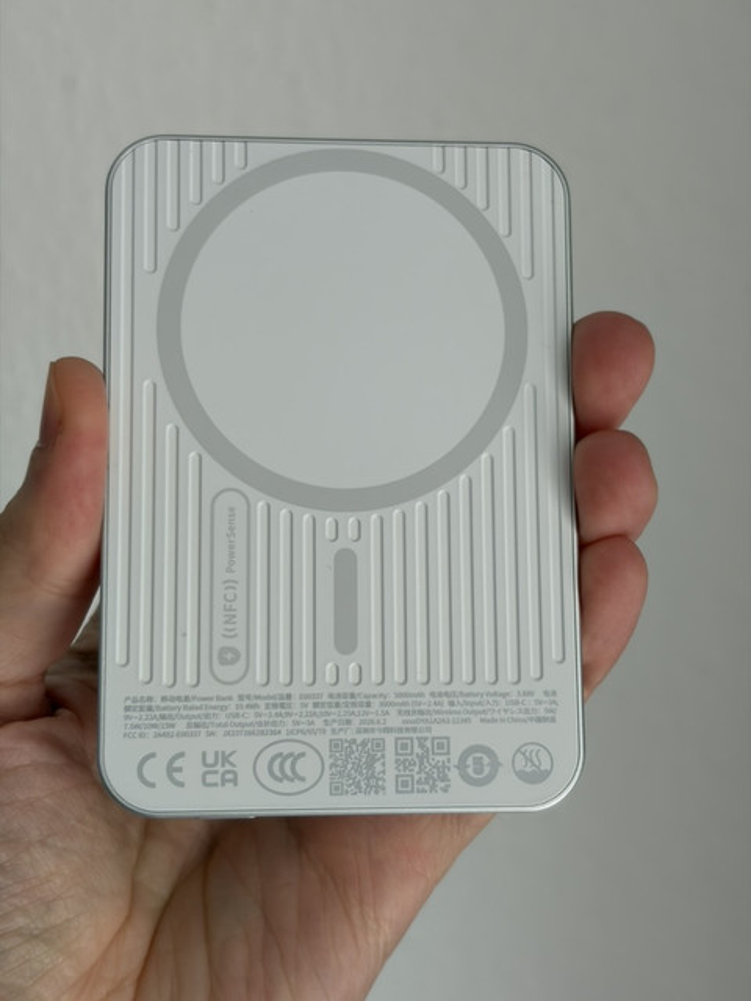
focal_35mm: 52
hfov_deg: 28.0
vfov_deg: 36.8
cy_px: 500
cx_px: 376
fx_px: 1504
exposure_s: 1/60
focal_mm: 5.96
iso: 64
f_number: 1.6
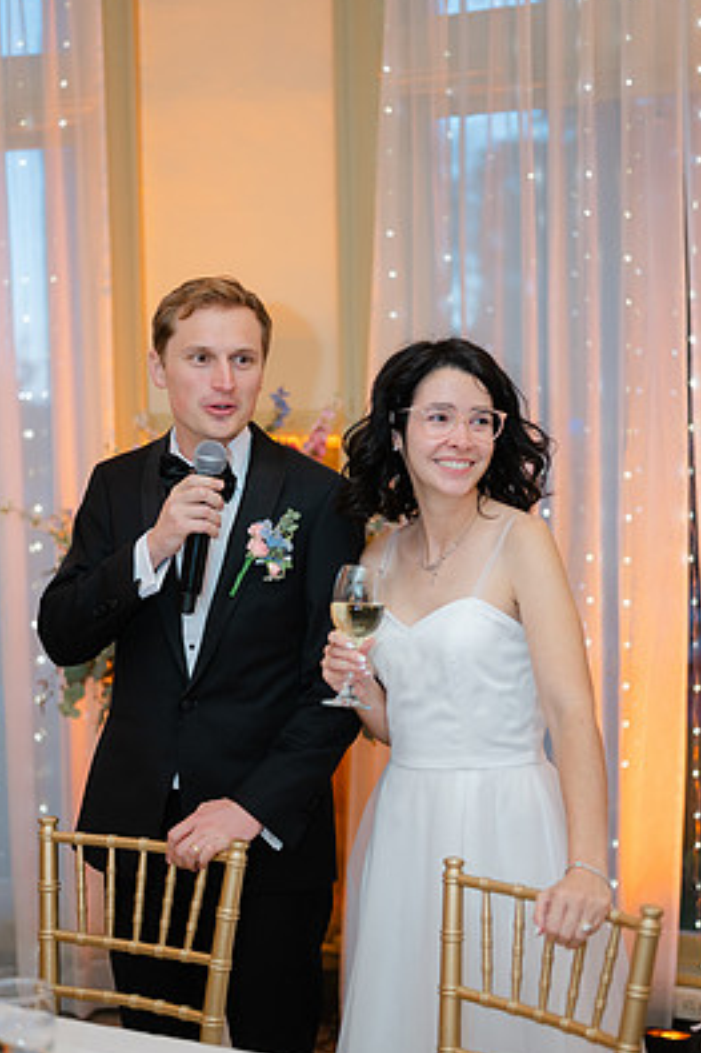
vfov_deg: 35.0
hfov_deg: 23.8
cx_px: 323
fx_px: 1666
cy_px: 581
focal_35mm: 57
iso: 320
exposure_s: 1/100
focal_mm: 50
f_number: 1.8
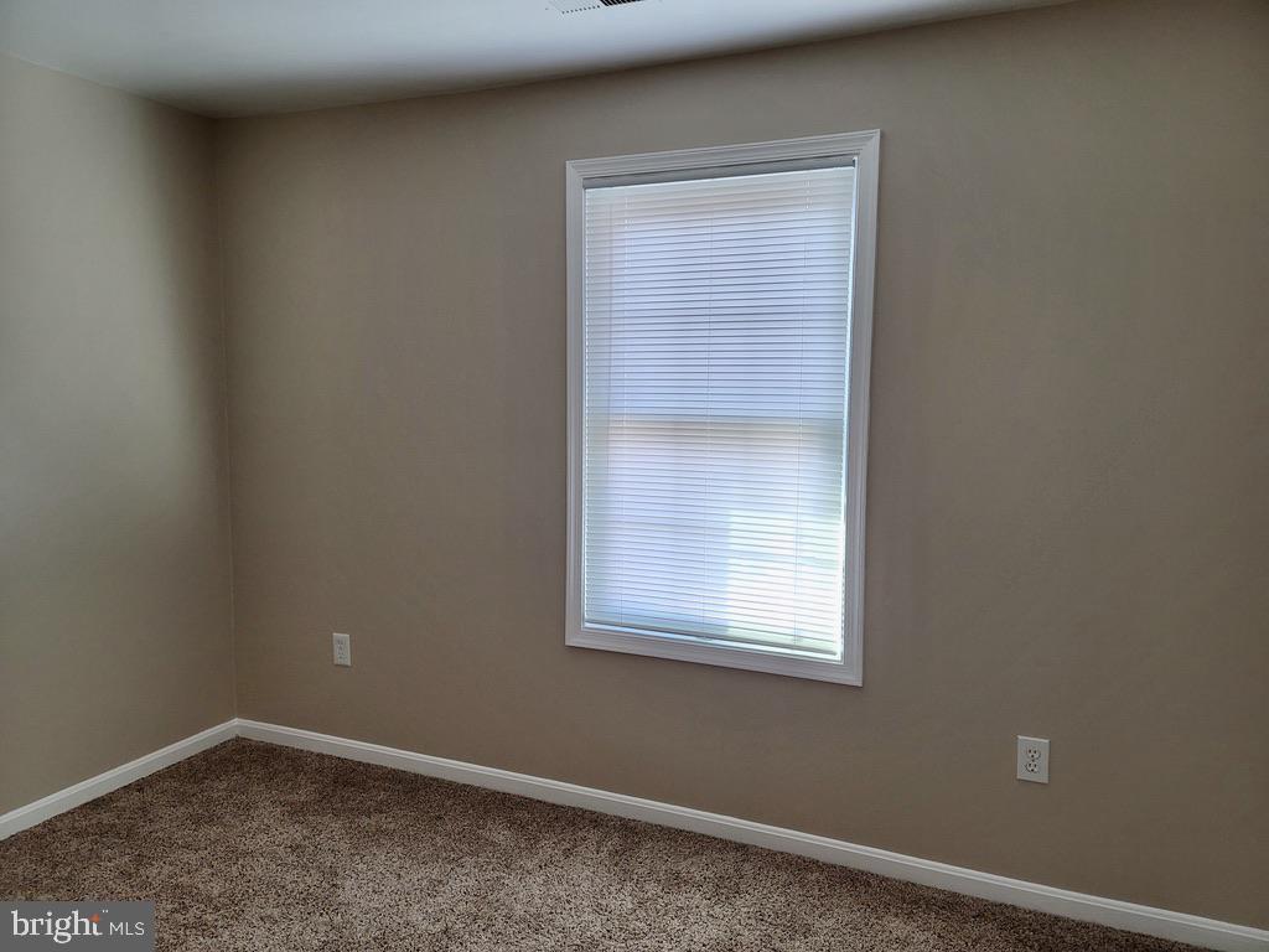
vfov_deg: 54.9
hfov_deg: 69.4
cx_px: 634
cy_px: 476
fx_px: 916
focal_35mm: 25
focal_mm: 7
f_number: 1.8
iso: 200
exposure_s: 1/119
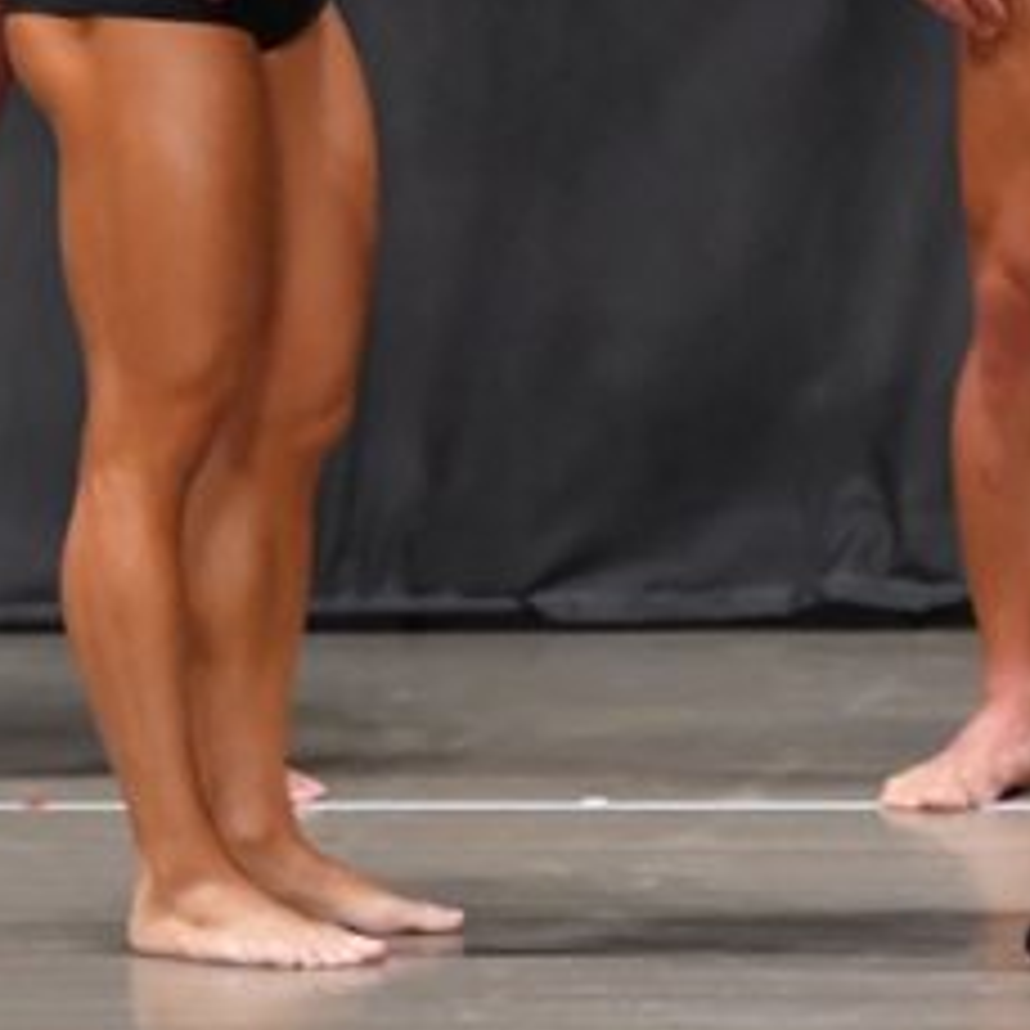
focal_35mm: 624
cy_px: 0
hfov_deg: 2.8
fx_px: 21006
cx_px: 1055
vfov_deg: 2.8
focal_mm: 145
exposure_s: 1/400
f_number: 5.6
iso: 6400
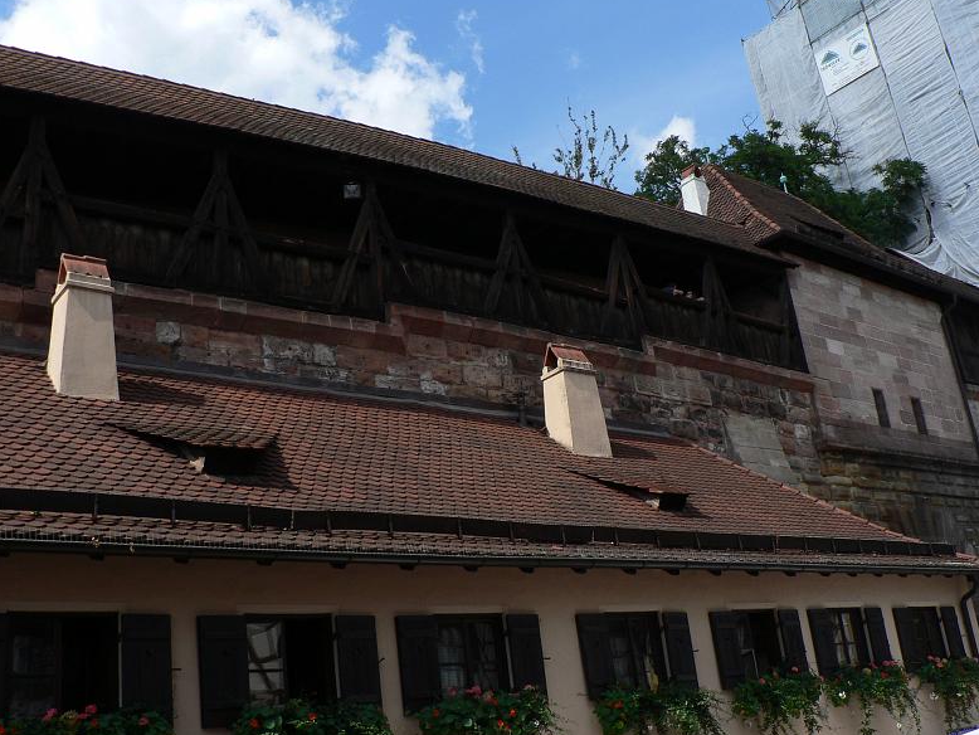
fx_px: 1047
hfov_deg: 50.1
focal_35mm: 37
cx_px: 498
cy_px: 361
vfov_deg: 38.7
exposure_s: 1/640
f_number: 4
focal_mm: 6
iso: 80
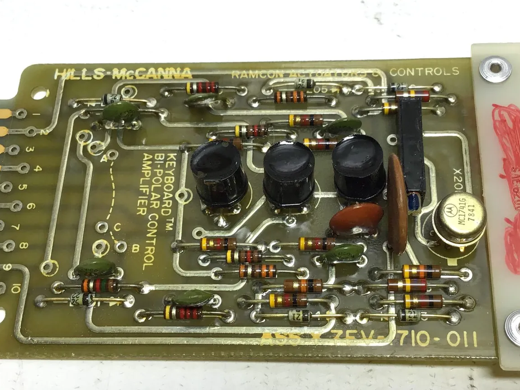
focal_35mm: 54
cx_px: 293
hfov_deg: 35.5
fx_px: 811
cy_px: 175
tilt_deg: -62.8
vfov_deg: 27.0
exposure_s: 1/120
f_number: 2.4
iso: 40
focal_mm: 3.3
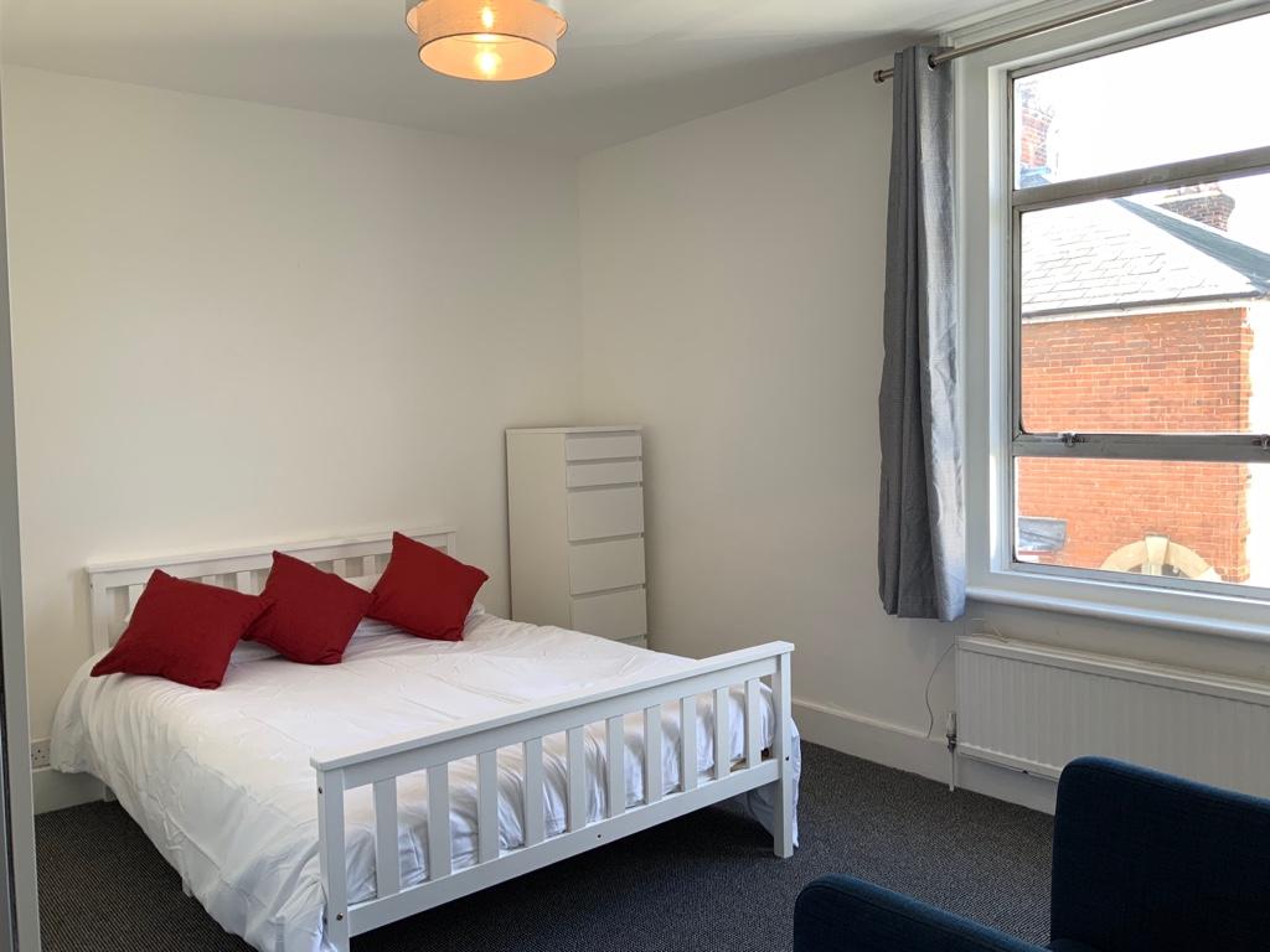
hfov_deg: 61.7
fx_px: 1064
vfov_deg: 48.2
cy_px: 476
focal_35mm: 29
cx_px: 635
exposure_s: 1/100
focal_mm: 3
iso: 25
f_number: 1.8
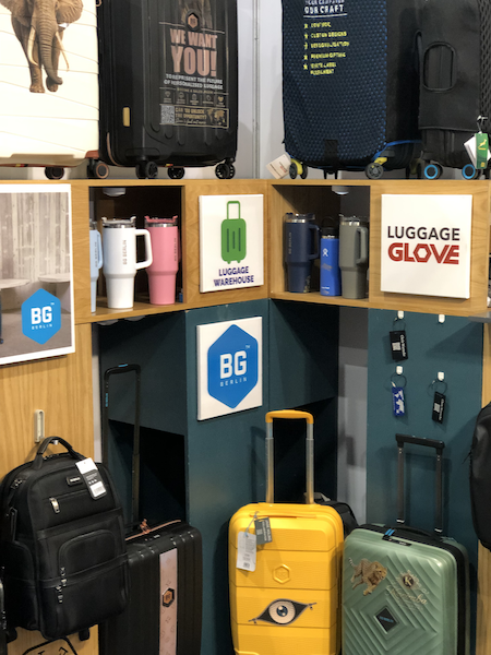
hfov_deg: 25.7
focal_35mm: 57
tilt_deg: -8.0
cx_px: 246
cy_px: 328
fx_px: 1078
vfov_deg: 33.8
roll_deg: +0.5
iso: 320
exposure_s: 1/33
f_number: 2.8
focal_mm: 6.6
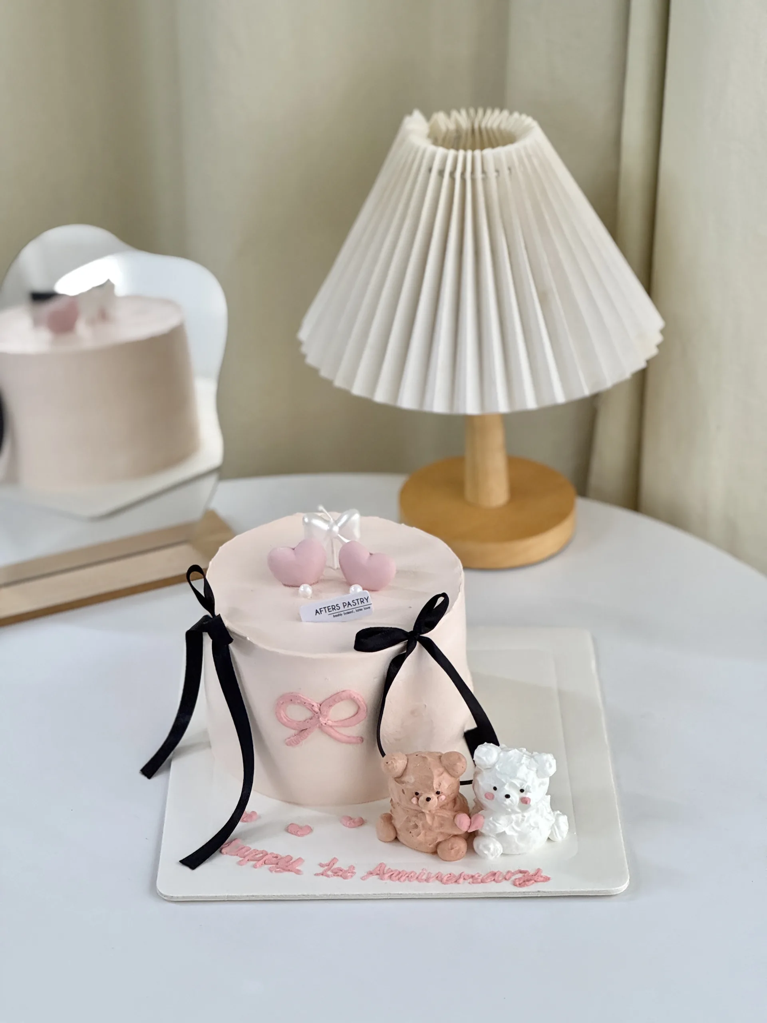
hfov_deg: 19.1
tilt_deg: -30.0
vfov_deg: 25.3
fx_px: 2275
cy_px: 512
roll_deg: -0.9
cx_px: 384
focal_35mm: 77
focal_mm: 9
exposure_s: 1/70
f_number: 2.8
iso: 250
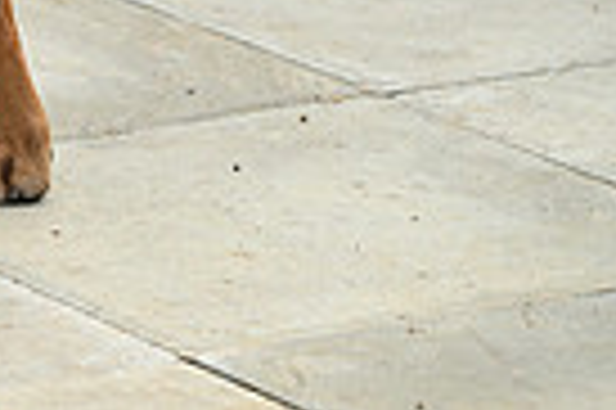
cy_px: -457
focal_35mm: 518
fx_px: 8853
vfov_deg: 2.6
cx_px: -665
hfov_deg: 3.9
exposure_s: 1/1000
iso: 200
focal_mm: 122
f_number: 4.5
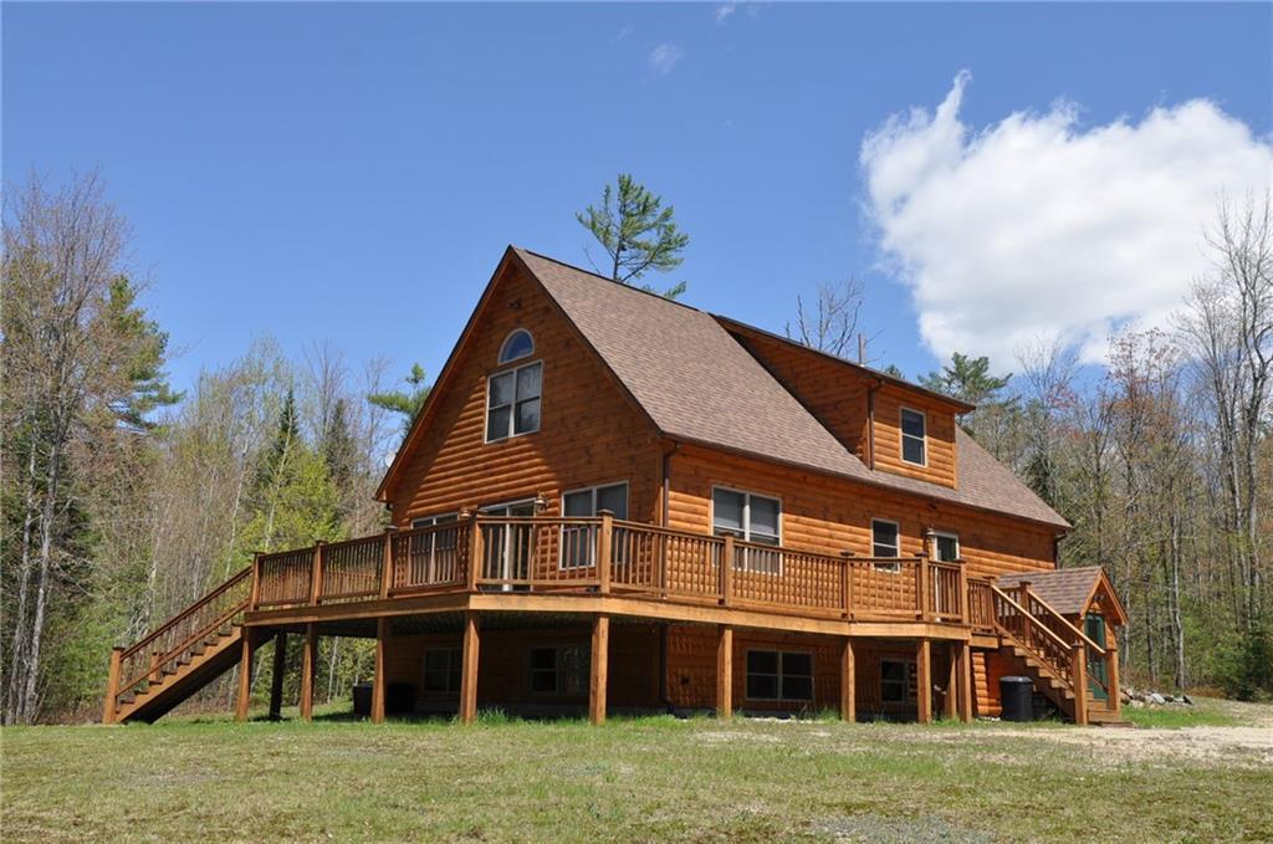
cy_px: 422
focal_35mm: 33
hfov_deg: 57.3
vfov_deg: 39.8
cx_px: 636
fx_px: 1165
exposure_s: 1/320
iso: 200
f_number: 9
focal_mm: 22
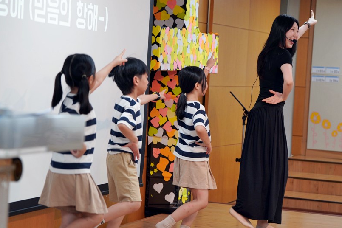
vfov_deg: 12.0
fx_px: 1083
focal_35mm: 114
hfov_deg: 17.9
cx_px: 186
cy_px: 111
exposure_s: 1/160
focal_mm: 102
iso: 1000
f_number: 4
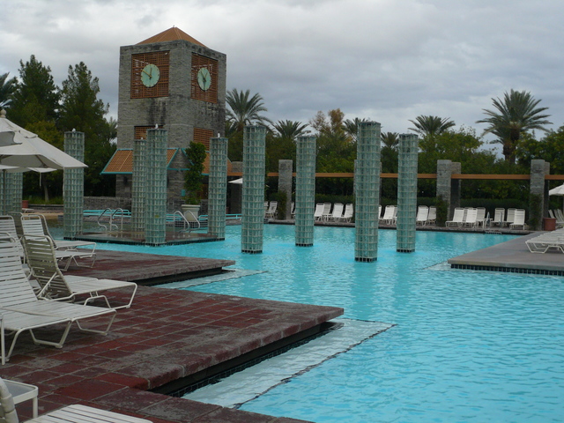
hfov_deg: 44.8
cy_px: 212
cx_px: 282
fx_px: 684
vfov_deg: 34.3
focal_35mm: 42
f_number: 10
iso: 100
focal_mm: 6.9
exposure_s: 1/200
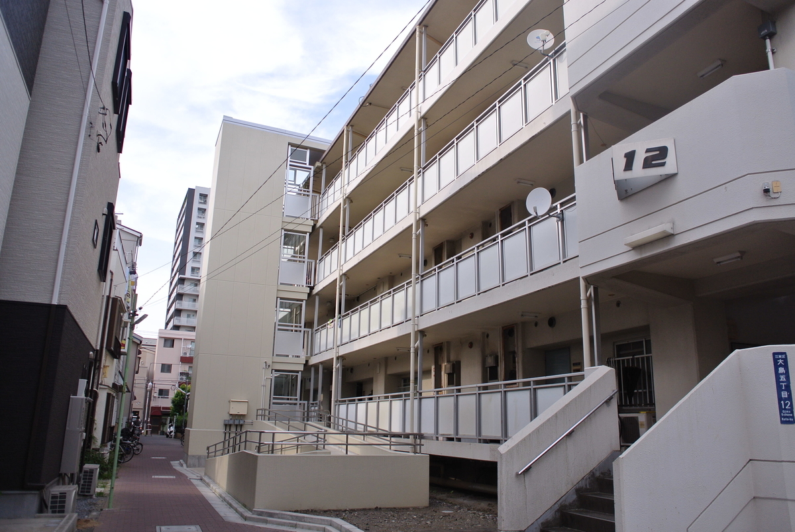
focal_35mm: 27
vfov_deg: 48.0
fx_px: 597
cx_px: 398
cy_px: 266
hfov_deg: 67.3
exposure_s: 1/640
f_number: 3.2
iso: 100
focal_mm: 10
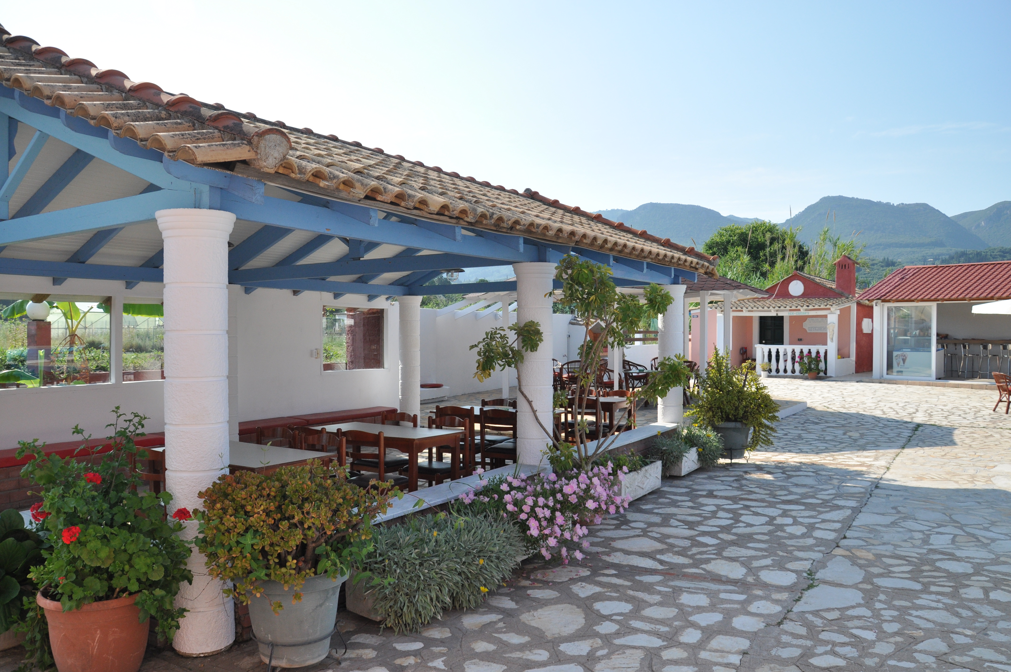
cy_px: 336
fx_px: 757
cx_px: 506
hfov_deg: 67.4
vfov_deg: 47.8
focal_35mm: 27
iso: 400
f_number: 5.6
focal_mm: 18
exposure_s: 1/1600
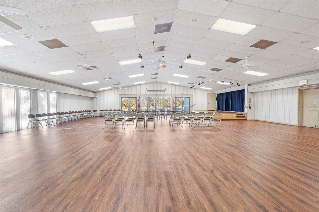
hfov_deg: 96.7
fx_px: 142
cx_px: 160
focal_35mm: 16
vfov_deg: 73.7
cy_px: 106
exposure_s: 2.5
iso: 100
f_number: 11
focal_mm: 16
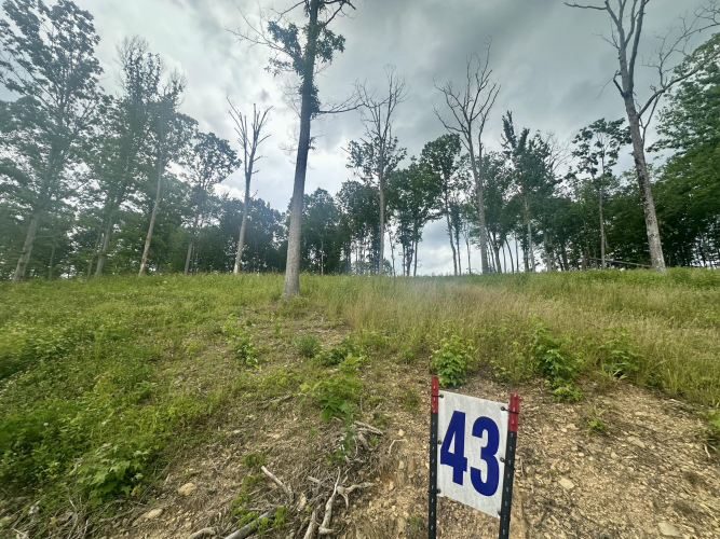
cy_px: 270
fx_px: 291
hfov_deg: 102.1
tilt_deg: +16.0
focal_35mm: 14
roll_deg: -2.5
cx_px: 360
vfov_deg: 85.7
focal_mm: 2.22
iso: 40
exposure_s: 1/955
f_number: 2.2
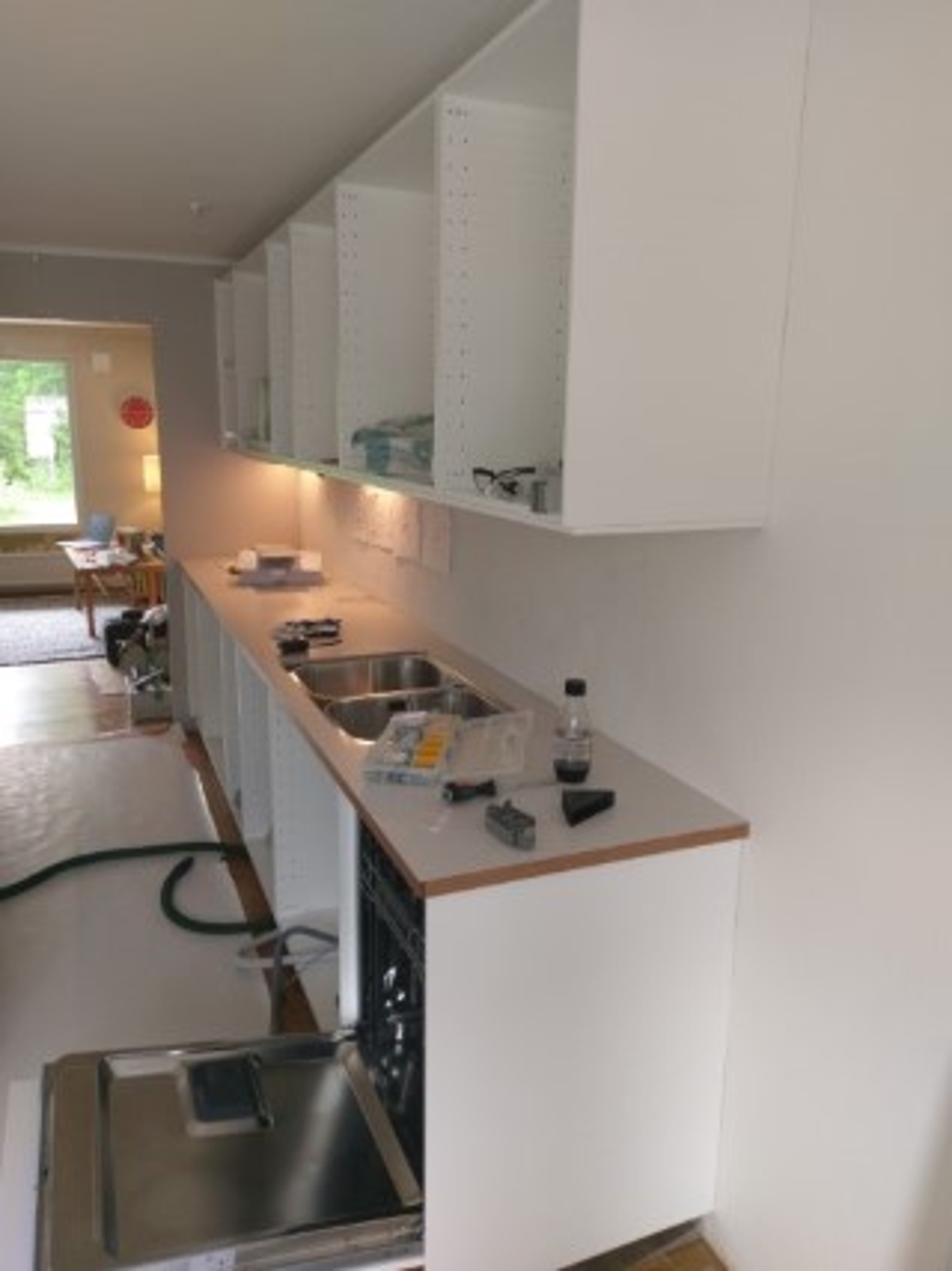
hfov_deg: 53.0
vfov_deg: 67.3
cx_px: 476
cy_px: 636
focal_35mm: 26
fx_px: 954
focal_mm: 4.58
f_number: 1.8
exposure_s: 1/50
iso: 125
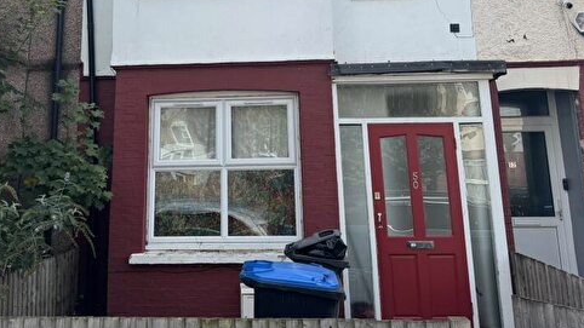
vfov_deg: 30.0
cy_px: 39
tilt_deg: +13.5
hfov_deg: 52.5
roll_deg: +1.0
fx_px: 588
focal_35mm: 38
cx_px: 236
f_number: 1.78
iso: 80
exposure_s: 1/1524
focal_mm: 6.76
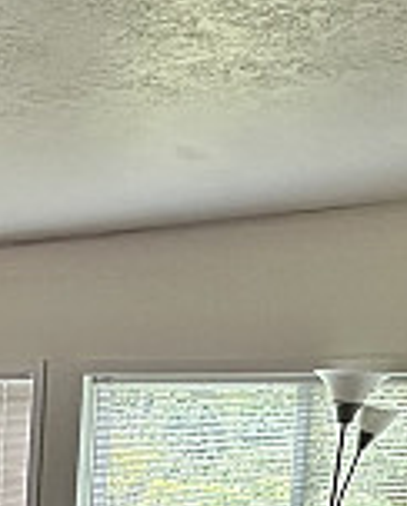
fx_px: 902
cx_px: -18
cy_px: 493
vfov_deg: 29.6
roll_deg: -2.2
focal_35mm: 60
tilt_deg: -2.7
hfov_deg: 24.1
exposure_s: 1/60
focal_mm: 2.22
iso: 400
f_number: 2.2
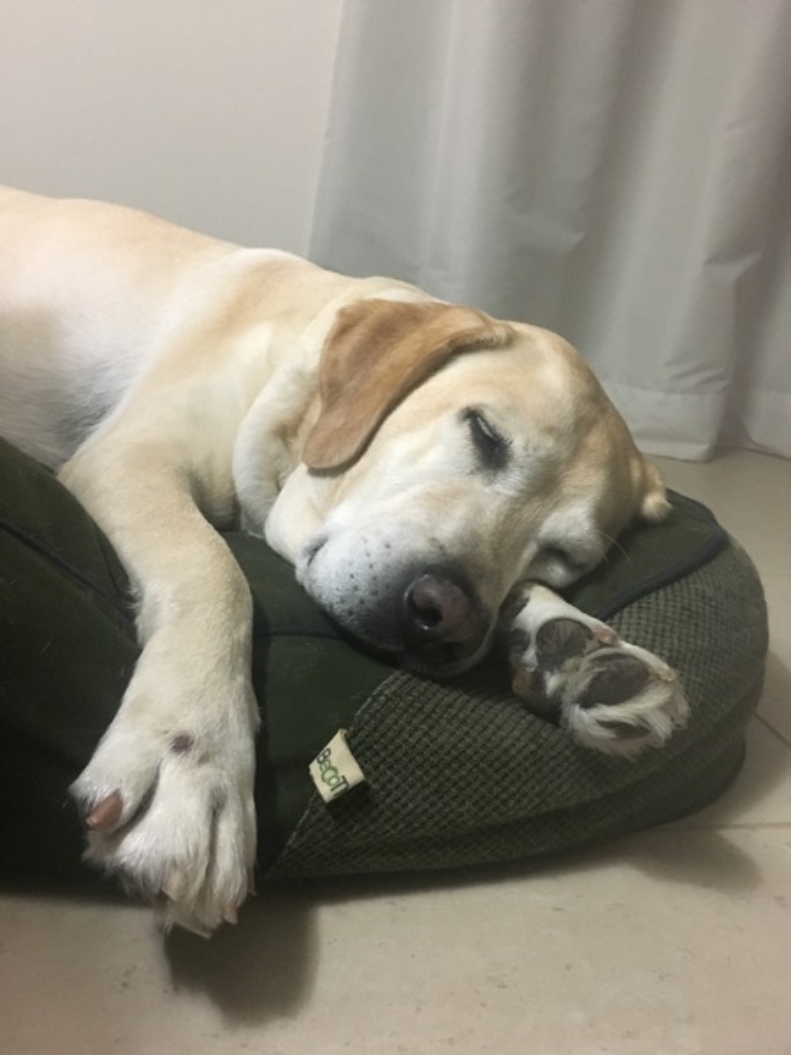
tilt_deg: -15.1
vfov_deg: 61.7
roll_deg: -6.0
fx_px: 884
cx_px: 396
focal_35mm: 29
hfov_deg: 48.2
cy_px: 528
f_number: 2.2
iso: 250
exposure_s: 1/17
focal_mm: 4.15
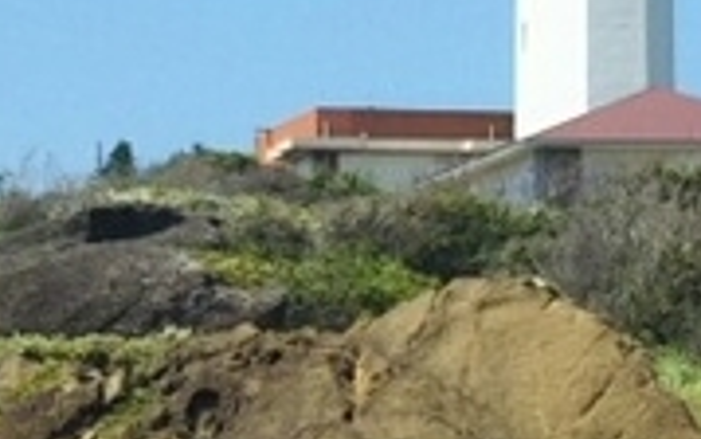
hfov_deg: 9.7
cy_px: 145
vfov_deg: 6.2
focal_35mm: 213
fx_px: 4071
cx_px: 873
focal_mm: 4
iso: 25
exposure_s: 1/991
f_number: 2.2
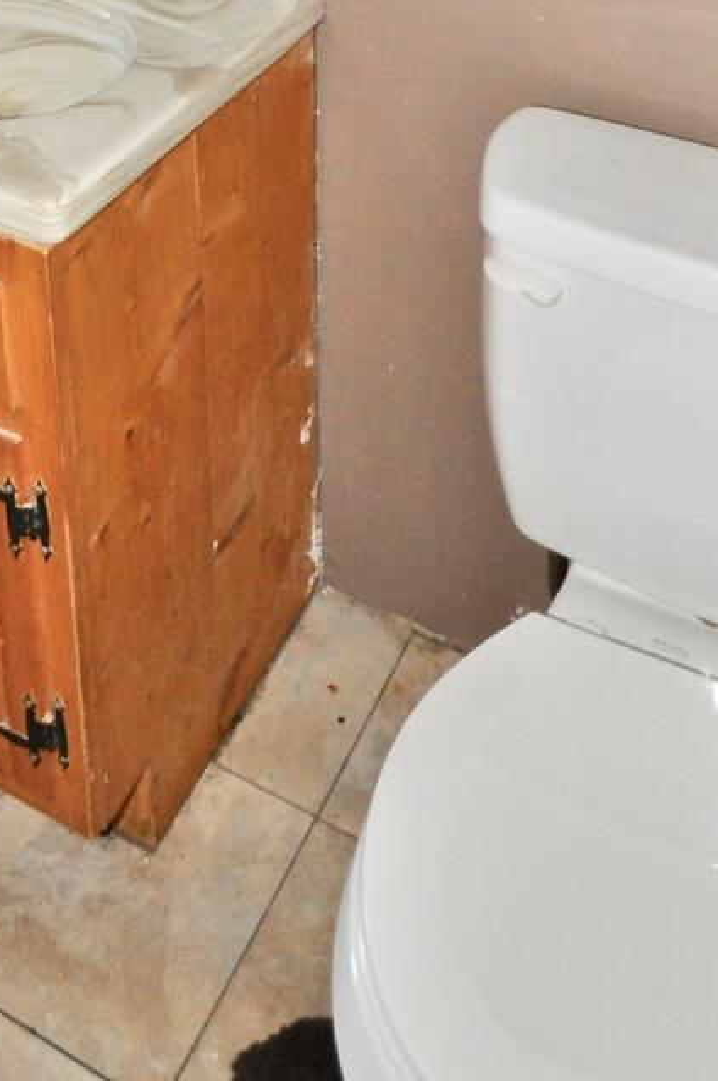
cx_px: 205
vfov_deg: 32.6
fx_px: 1409
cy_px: -288
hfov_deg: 28.3
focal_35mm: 47
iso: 800
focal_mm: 10
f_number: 4
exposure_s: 1/60
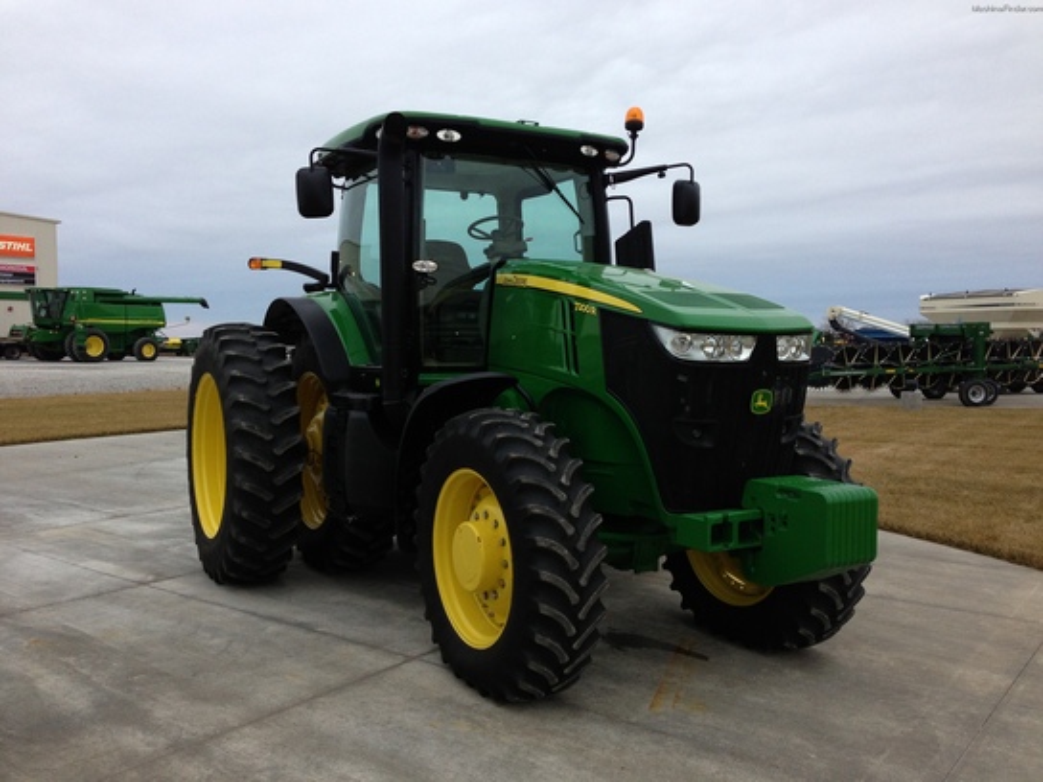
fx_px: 994
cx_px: 522
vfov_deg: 42.9
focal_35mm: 33
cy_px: 391
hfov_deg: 55.4
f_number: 2.4
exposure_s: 1/120
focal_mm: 4.13
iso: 64
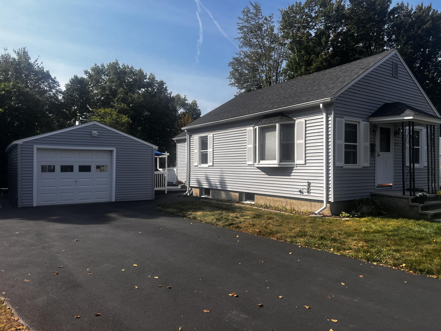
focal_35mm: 26
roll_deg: -0.2
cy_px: 166
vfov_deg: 53.1
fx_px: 331
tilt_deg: -1.7
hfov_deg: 67.3
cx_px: 220
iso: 50
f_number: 1.5
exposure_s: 1/3831
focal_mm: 5.7
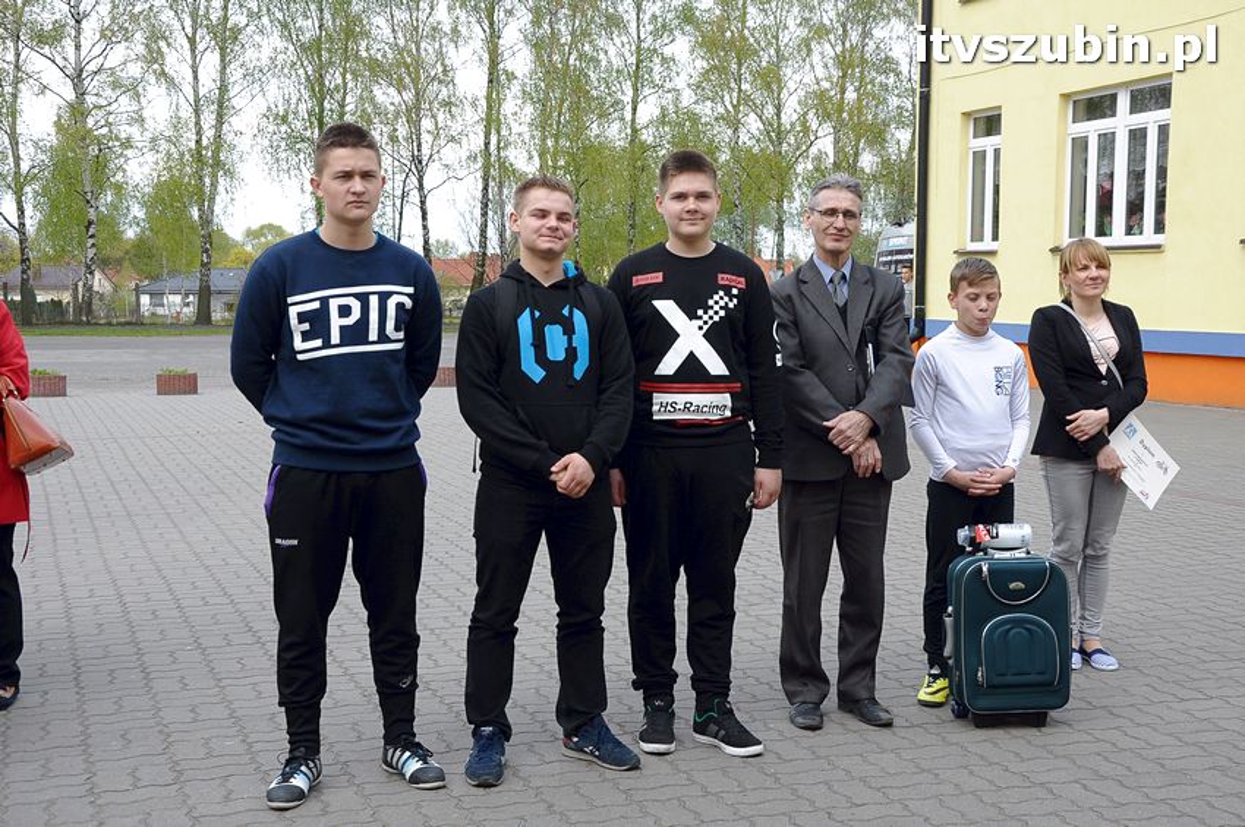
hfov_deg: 41.1
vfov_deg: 28.0
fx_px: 1658
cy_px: 414
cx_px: 622
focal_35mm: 48
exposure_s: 1/320
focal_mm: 32
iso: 500
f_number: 9
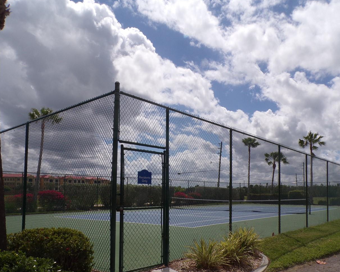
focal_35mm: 31
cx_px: 189
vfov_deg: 46.8
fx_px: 312
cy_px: 165
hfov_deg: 57.0
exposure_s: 1/950
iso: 80
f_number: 5.8
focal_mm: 4.3
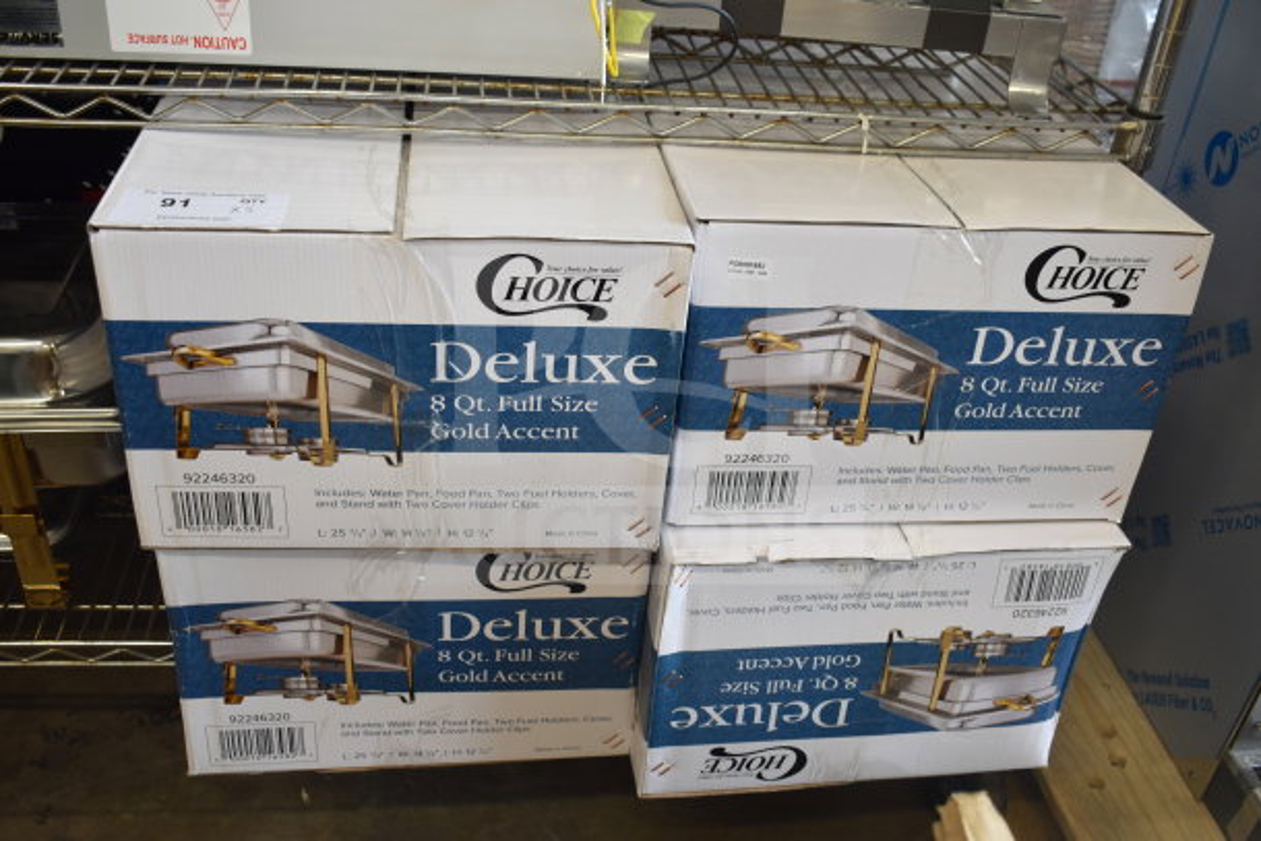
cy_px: 420
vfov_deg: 38.4
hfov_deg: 55.1
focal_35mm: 34
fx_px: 1209
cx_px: 630
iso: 500
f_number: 3.8
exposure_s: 1/40
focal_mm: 23
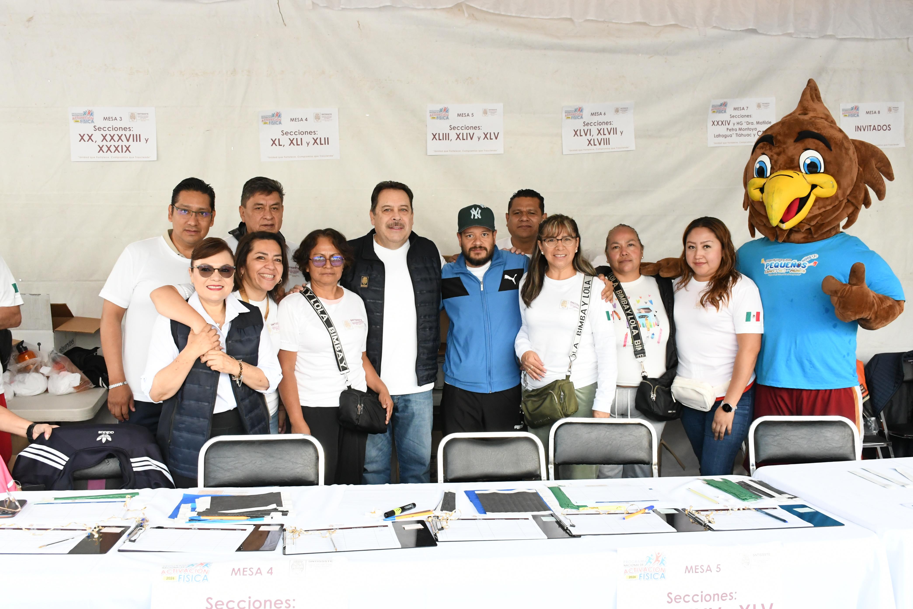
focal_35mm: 34
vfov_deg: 38.9
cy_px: 304
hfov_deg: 55.8
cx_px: 456
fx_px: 862
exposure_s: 1/200
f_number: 8
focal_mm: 23
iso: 2500
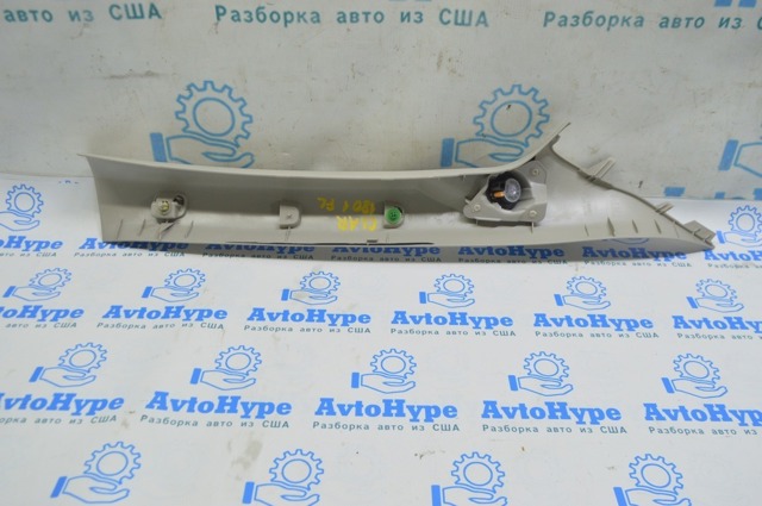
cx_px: 381
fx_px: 698
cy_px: 253
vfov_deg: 39.9
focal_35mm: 33
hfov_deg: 57.3
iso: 400
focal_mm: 22
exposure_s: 1/25
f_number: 5.6
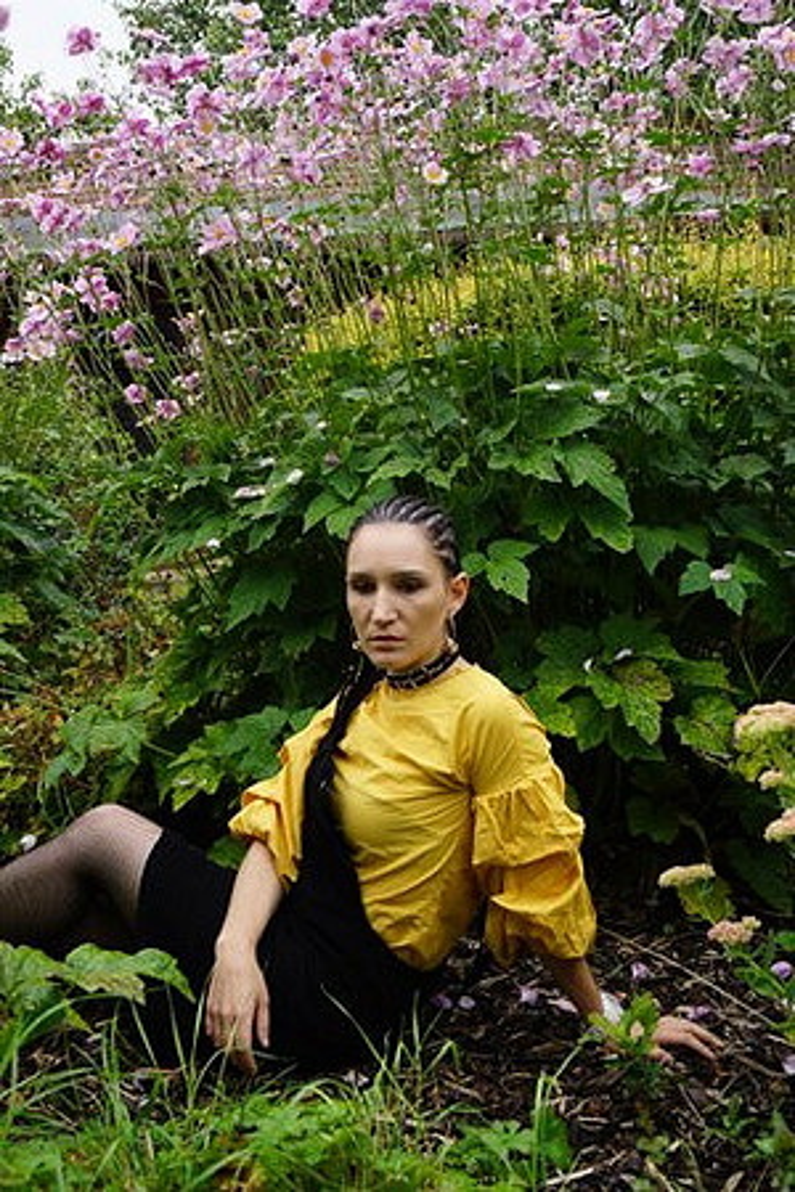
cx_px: 398
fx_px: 1292
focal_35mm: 39
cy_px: 596
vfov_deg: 49.6
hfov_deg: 34.2
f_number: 4.5
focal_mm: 26
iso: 100
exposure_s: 1/160
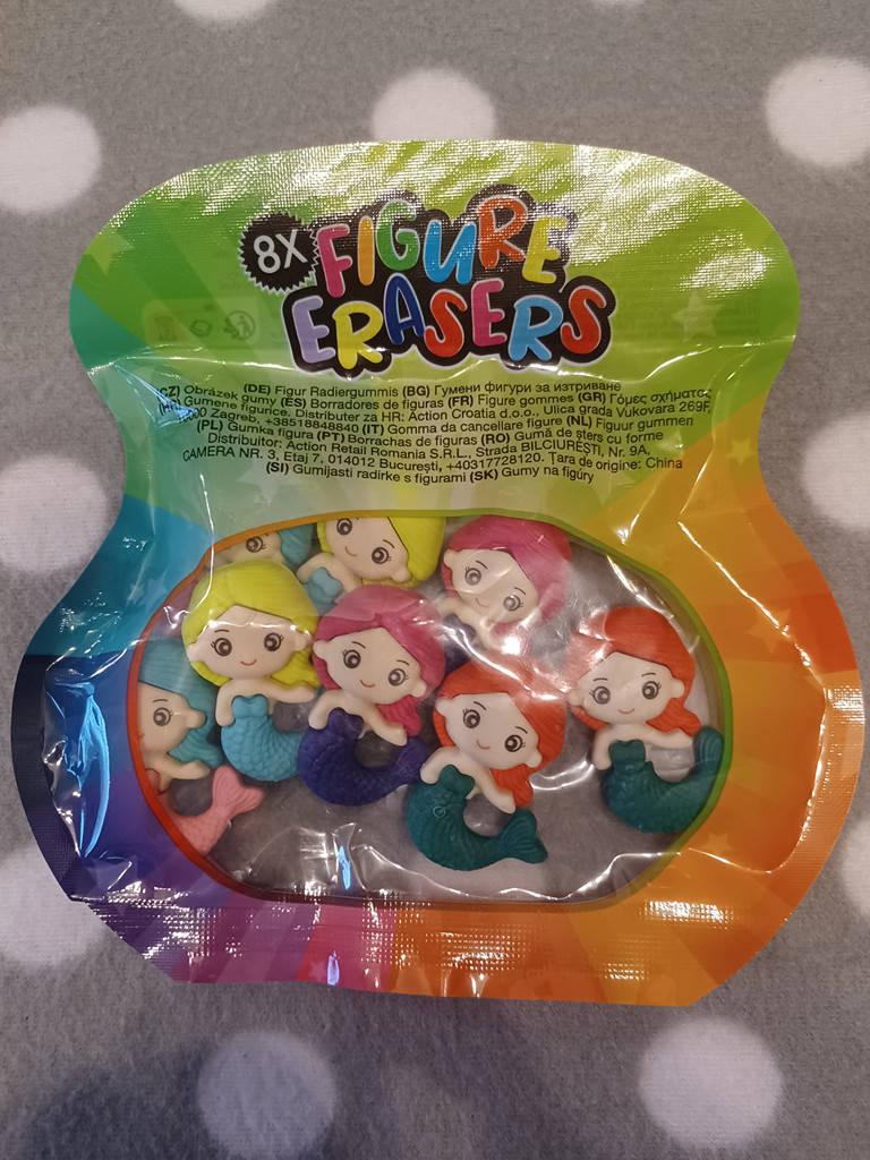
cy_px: 580
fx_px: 838
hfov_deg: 54.9
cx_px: 435
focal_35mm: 25
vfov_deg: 69.4
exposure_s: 1/25
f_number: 1.8
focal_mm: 4.6
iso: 500
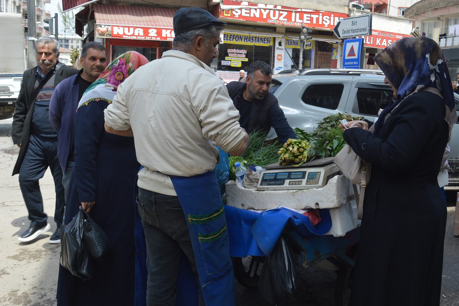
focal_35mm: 38
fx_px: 478
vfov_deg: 35.5
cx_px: 230
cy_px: 153
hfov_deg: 51.3
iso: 100
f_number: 6.3
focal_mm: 25
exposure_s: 1/160
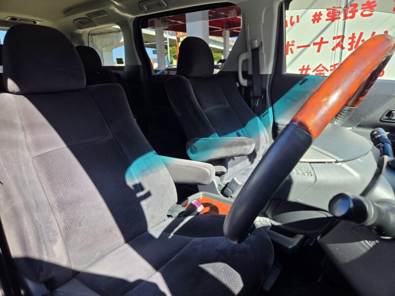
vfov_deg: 58.9
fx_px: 262
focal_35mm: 23
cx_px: 198
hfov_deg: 73.9
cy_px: 148
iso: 25
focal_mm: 5.4
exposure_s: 1/218
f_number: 1.8
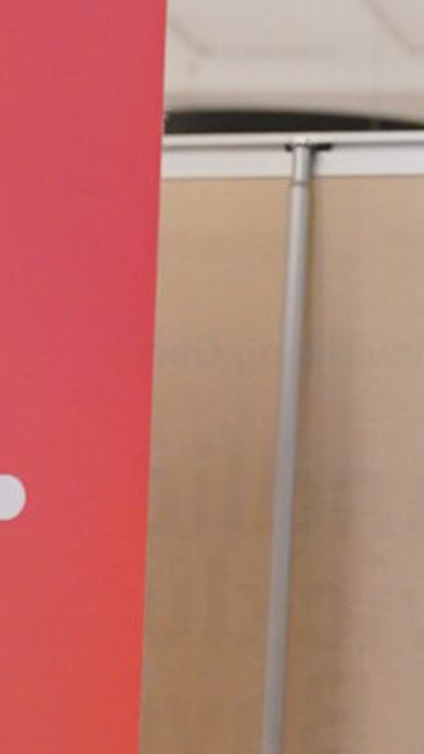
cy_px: 1683
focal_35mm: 184
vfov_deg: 10.4
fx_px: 3680
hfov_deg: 6.6
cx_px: 393
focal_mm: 31
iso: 2000
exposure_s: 1/160
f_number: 4
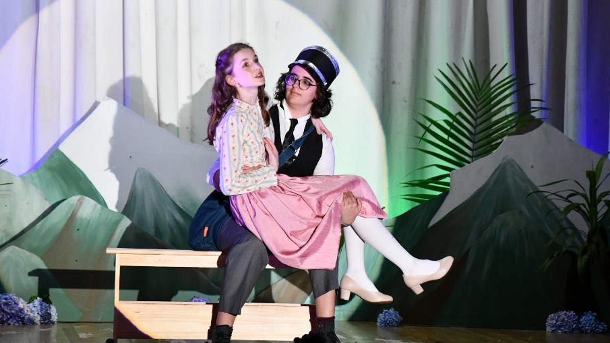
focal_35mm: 186
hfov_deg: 11.6
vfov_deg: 6.5
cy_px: 170
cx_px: 316
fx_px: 3008
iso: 2800
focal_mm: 105
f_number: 5.6
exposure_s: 1/125
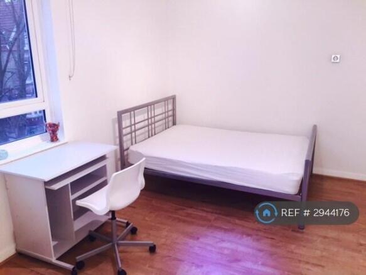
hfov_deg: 61.7
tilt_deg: -15.7
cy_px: 138
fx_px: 307
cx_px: 183
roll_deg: +0.6
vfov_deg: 48.2
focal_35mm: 29
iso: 50
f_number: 2.2
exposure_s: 1/33
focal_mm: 4.15
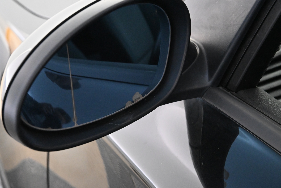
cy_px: 94
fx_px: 585
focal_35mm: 75
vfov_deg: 18.2
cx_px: 140
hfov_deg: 27.0
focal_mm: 50
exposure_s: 1/60
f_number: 6.3
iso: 7200
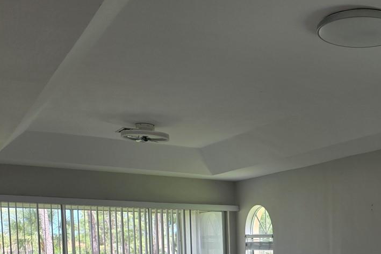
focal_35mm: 54
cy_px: 309
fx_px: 572
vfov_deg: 22.9
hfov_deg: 35.1
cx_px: 331
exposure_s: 1/359
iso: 50
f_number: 1.7
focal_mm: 6.25
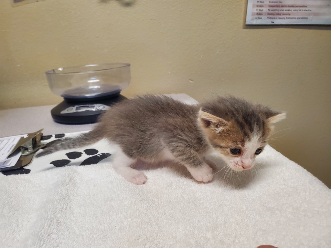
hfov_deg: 67.3
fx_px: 249
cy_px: 124
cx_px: 166
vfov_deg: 53.1
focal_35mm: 26
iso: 250
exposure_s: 1/40
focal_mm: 4.3
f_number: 2.4
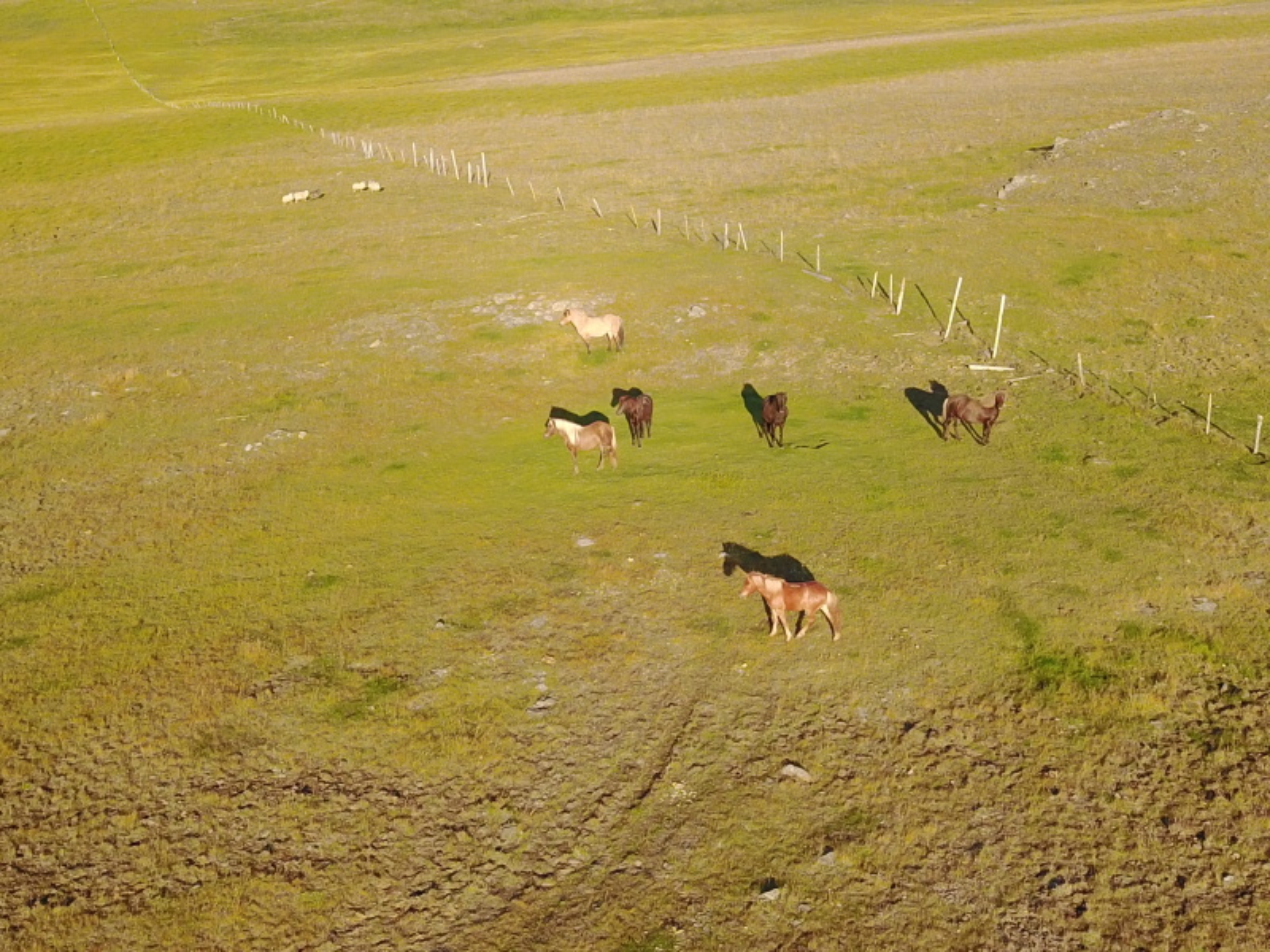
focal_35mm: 26
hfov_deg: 67.3
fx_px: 954
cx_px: 635
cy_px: 476
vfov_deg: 53.1
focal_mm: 4.73
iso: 179
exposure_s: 1/50
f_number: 2.2
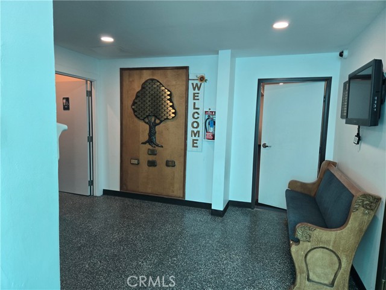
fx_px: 256
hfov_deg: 73.9
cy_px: 145
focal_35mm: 23
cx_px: 193
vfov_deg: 58.9
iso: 100
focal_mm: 5.4
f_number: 1.8
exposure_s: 1/120
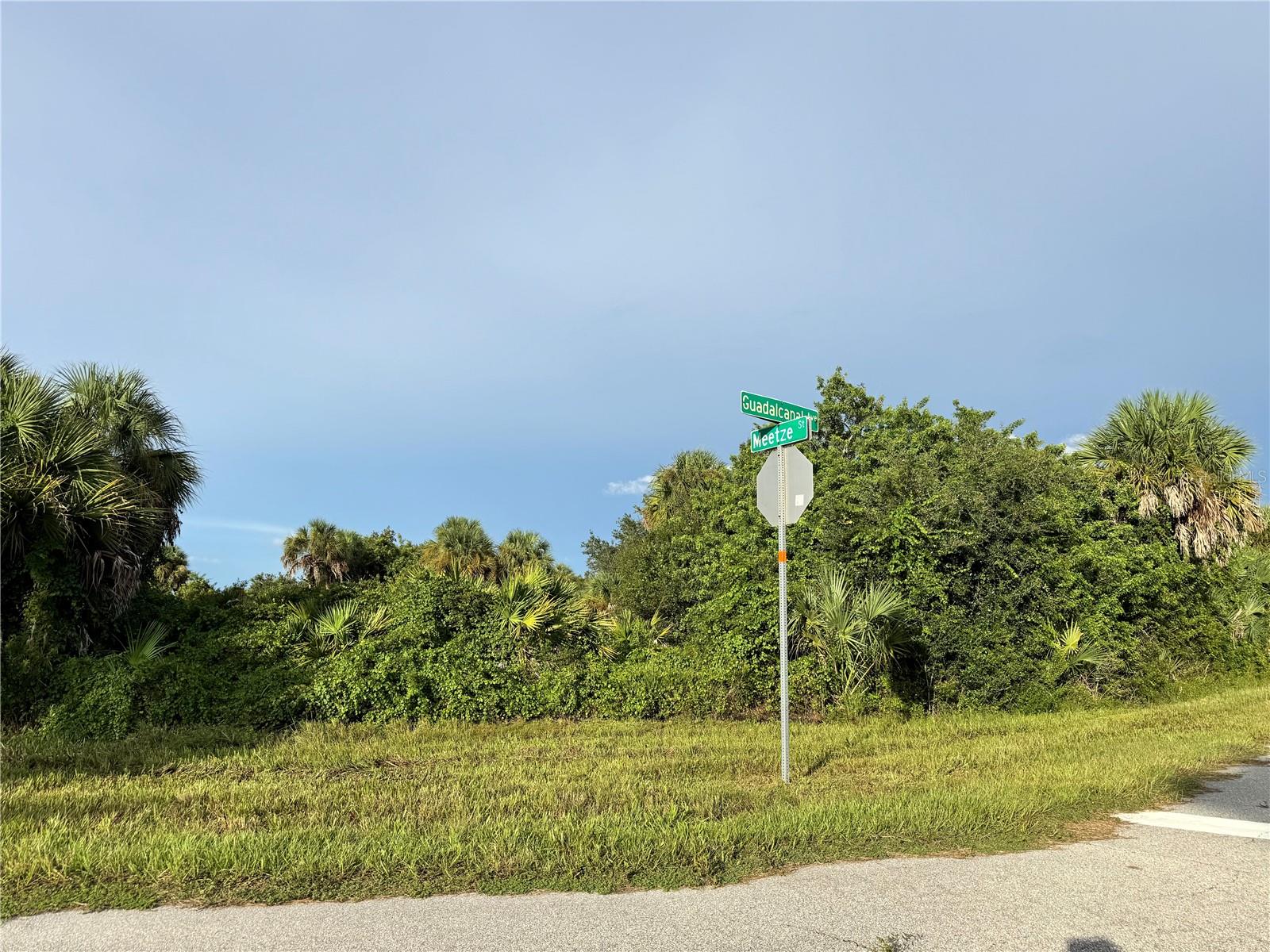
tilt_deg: +9.5
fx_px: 881
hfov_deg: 71.6
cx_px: 635
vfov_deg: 56.8
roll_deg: -0.8
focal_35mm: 24
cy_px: 476
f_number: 1.78
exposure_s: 1/4608
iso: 80
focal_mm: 6.76
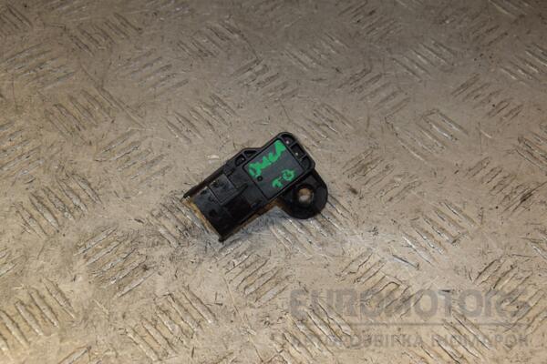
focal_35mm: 52
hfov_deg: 37.9
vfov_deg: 25.8
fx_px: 798
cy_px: 182
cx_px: 274
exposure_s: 1/200
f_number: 9
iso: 800
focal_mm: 35
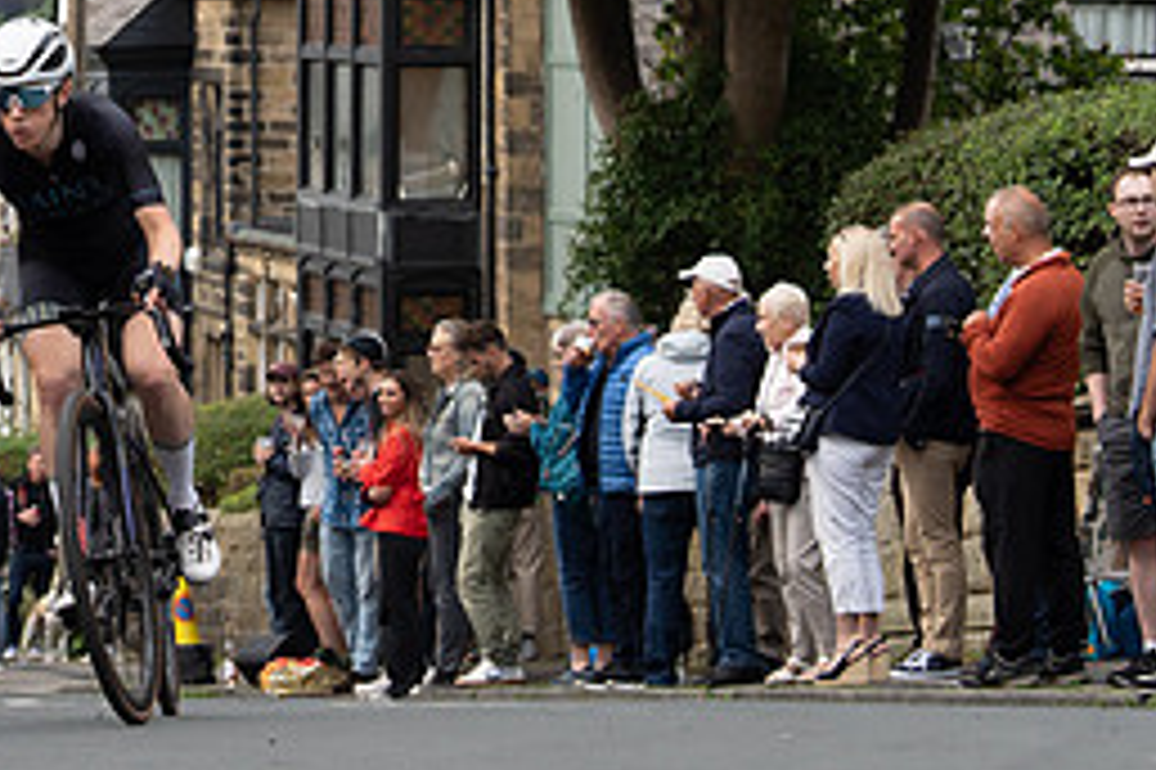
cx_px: -256
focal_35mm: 188
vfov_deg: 7.2
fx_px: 6033
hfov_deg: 10.7
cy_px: -396
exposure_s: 1/500
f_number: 4
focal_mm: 56
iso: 500
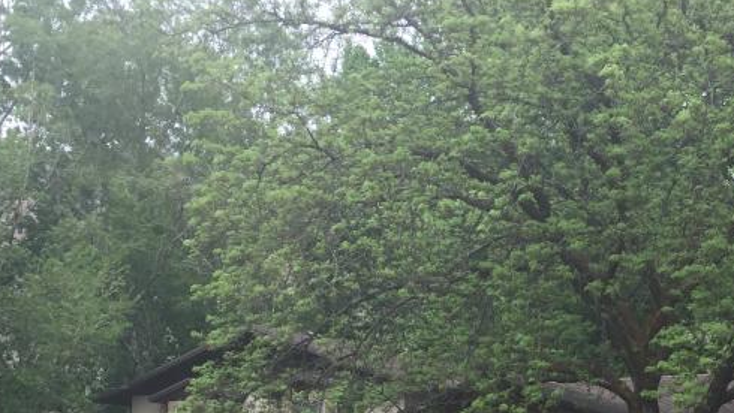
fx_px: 1285
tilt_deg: -2.3
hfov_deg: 31.7
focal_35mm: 66
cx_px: 469
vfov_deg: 17.2
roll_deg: +0.8
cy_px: 536
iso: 32
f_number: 2.2
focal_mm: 4.15
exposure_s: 1/434
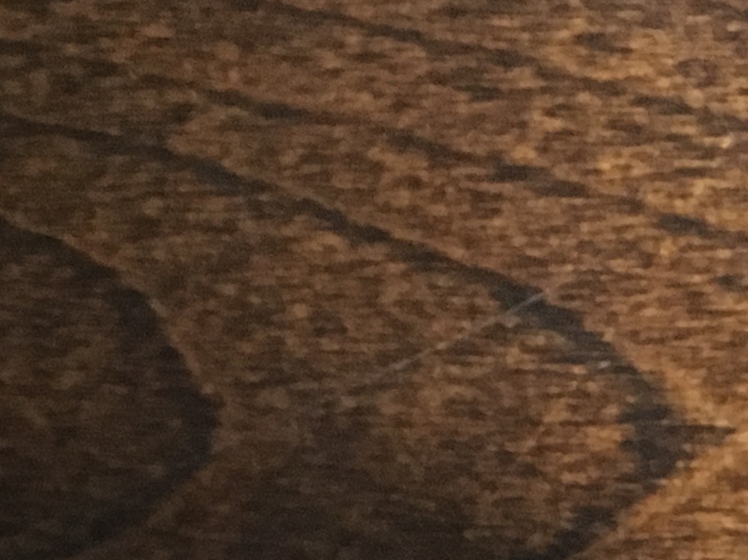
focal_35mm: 131
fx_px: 2830
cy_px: 1125
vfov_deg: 10.4
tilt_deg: -86.3
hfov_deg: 14.1
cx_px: -378
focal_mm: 4.15
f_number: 2.2
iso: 200
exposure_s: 1/30
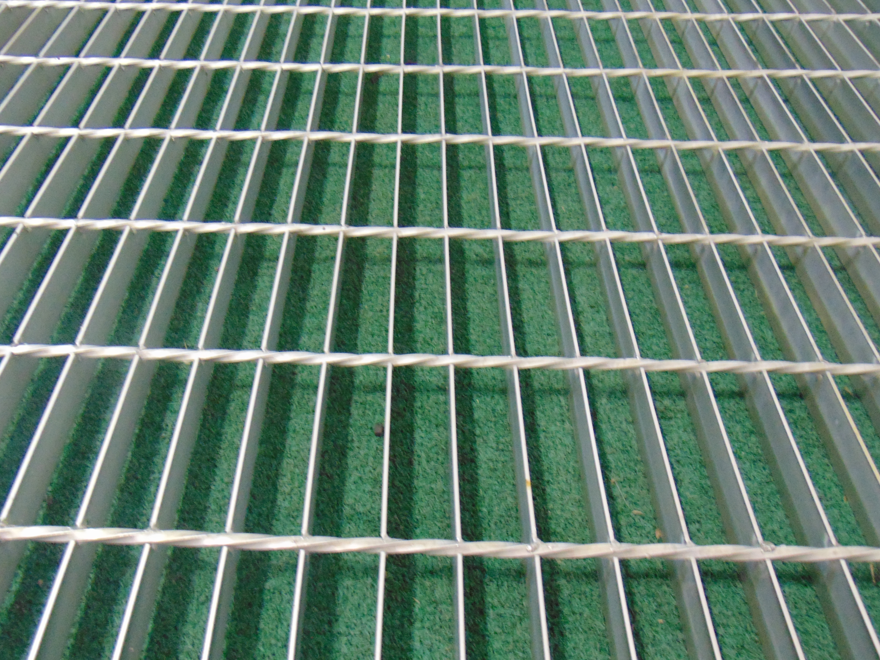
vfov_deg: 46.8
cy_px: 358
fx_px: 763
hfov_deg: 59.9
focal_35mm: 30
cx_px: 412
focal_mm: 4.9
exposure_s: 1/13
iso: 400
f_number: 3
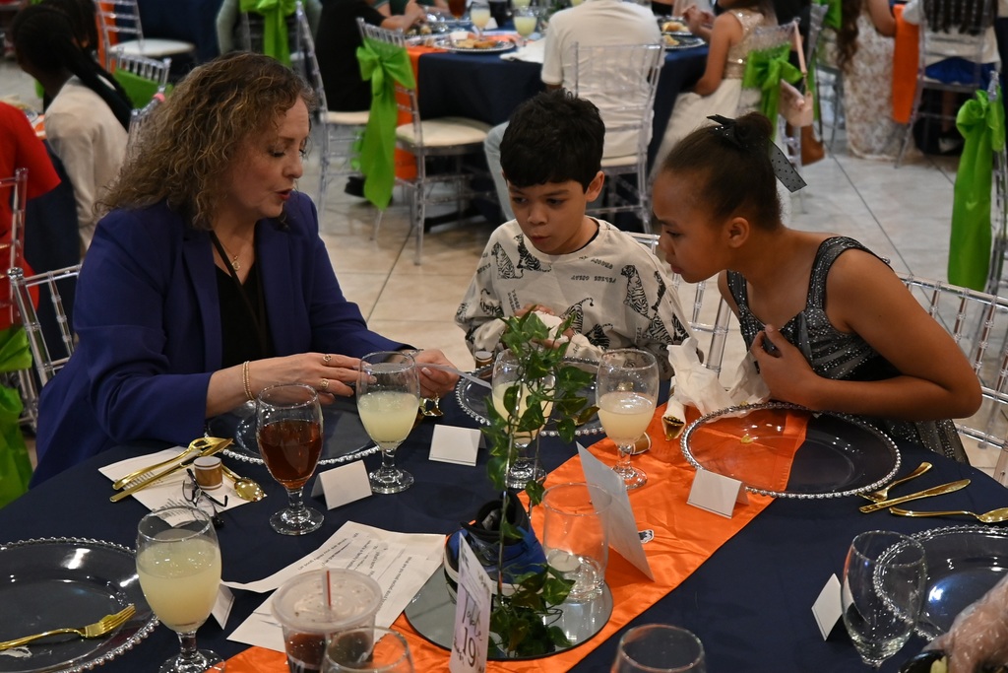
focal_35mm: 22
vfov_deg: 56.2
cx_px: 504
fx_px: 630
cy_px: 336
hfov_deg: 77.3
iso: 250
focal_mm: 15
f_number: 1.7
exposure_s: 1/60.2
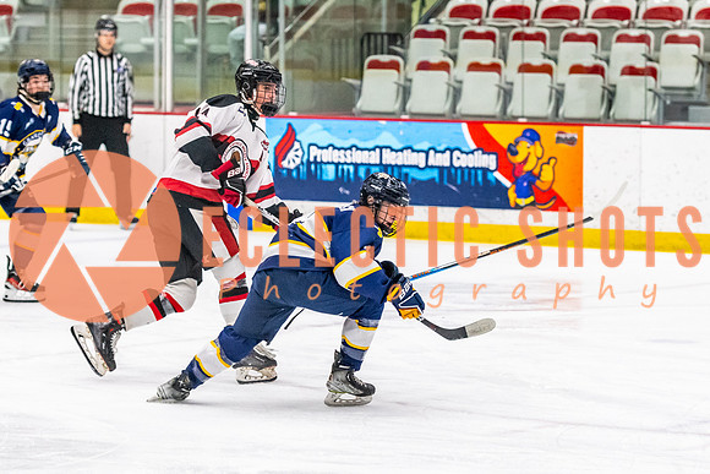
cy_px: 243
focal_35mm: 180
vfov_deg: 7.6
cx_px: 357
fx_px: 3554
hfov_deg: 11.4
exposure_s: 1/640
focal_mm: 105
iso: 3200
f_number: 2.8
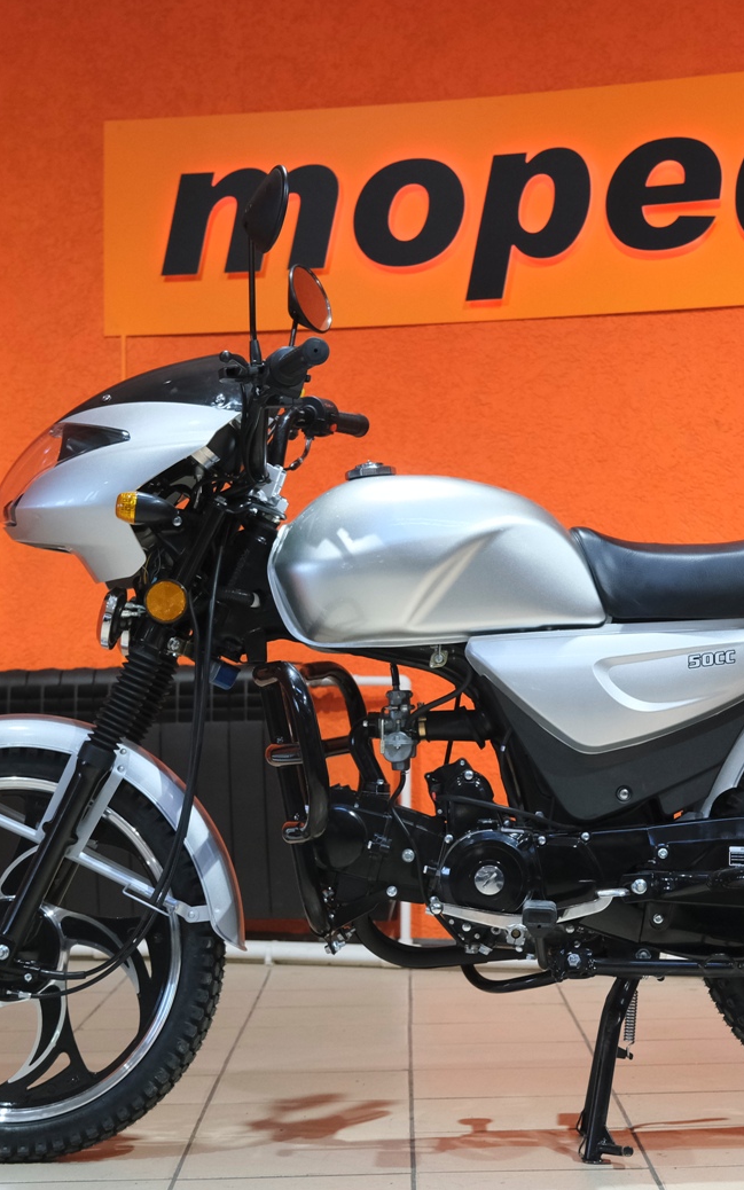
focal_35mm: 77
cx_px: 502
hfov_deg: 16.9
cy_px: 598
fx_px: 2497
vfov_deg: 26.8
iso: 1600
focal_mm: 32.5
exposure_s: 1/100
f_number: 4
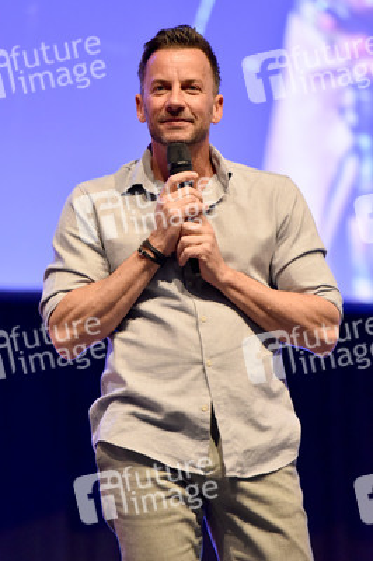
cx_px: 186
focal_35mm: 195
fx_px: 3036
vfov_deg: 10.6
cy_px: 280
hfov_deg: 7.0
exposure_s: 1/125
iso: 5000
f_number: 4
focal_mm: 195
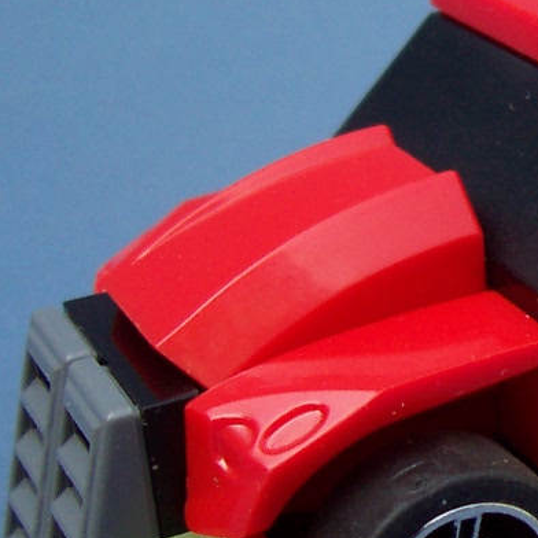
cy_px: 325
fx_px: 1758
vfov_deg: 17.4
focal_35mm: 100
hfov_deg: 16.4
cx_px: 701
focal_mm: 5.6
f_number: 2.8
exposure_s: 1/350
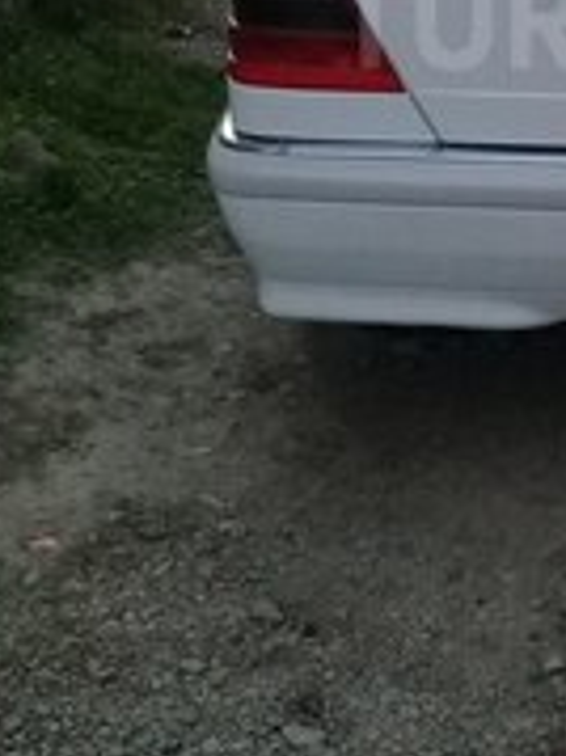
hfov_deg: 16.5
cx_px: 659
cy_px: 21
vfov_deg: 22.0
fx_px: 1877
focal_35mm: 86
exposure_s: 1/33
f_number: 2.2
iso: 125
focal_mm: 3.3
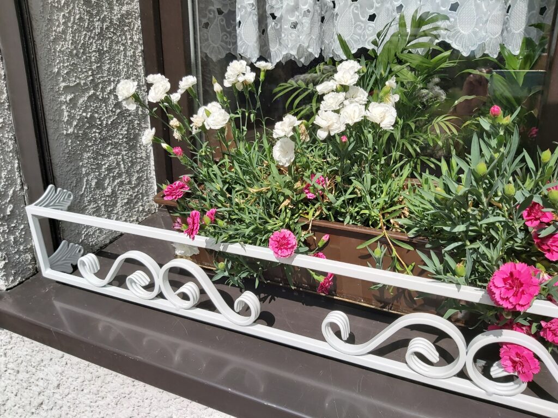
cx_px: 279
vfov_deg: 53.1
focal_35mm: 26
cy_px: 209
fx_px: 419
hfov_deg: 67.3
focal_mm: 3.92
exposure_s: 1/3097
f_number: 1.7
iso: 64
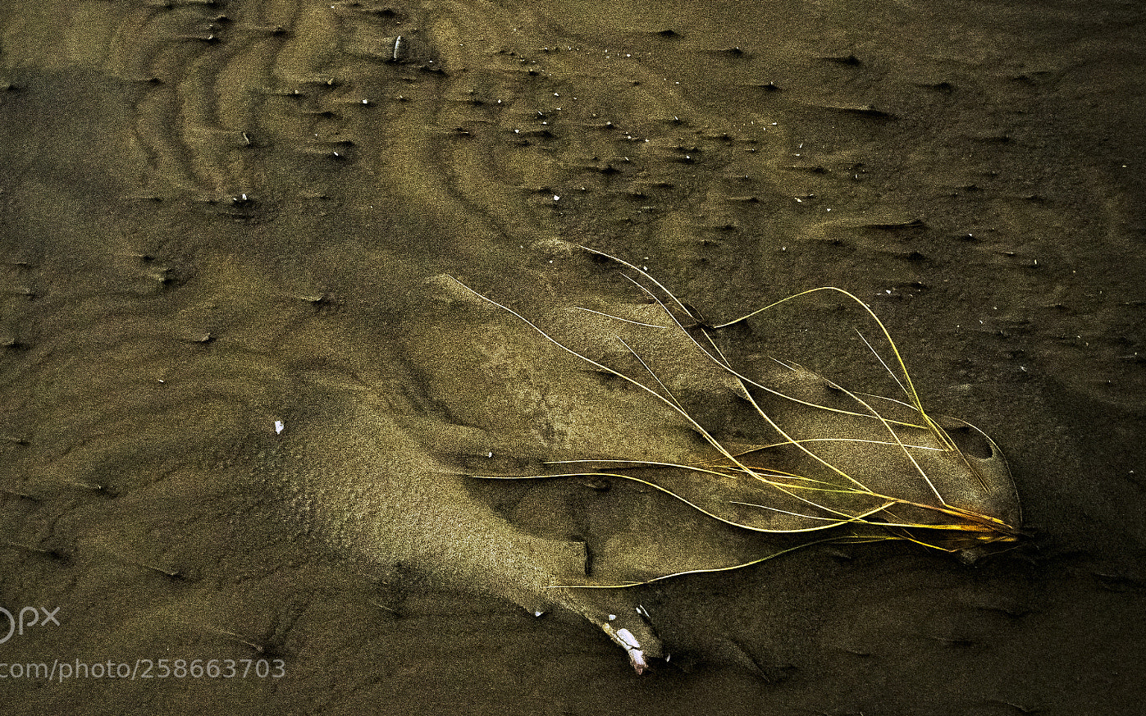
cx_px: 513
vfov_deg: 30.5
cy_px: 296
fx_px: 1312
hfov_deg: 47.1
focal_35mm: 42
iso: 4000
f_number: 4.5
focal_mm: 24
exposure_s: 1/5000
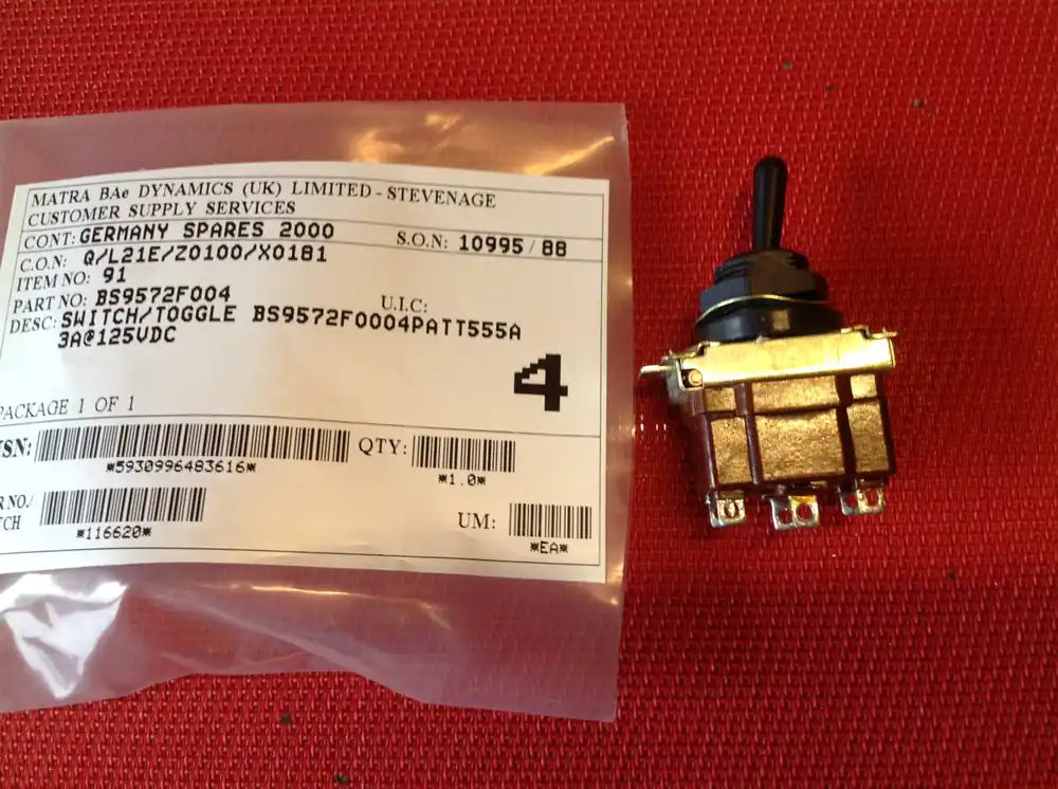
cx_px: 529
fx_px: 1068
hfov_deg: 52.7
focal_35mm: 35
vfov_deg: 40.6
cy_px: 394
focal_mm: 4.28
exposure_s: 1/20
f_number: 2.4
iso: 50
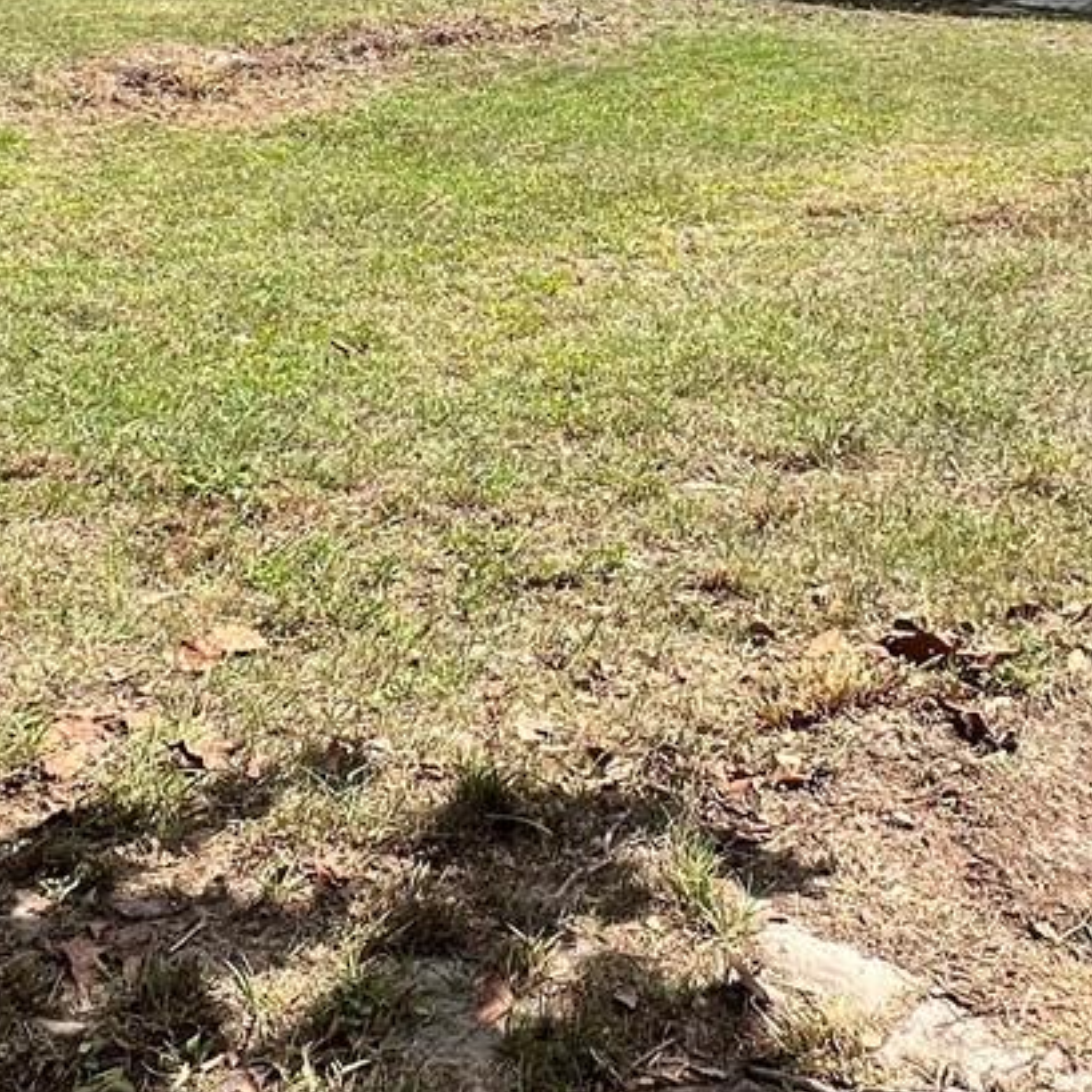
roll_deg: +2.5
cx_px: 542
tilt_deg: -11.1
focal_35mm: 45
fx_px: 1606
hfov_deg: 37.6
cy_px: 163
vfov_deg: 35.8
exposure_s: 1/1043
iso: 32
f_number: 1.8
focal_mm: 1.57
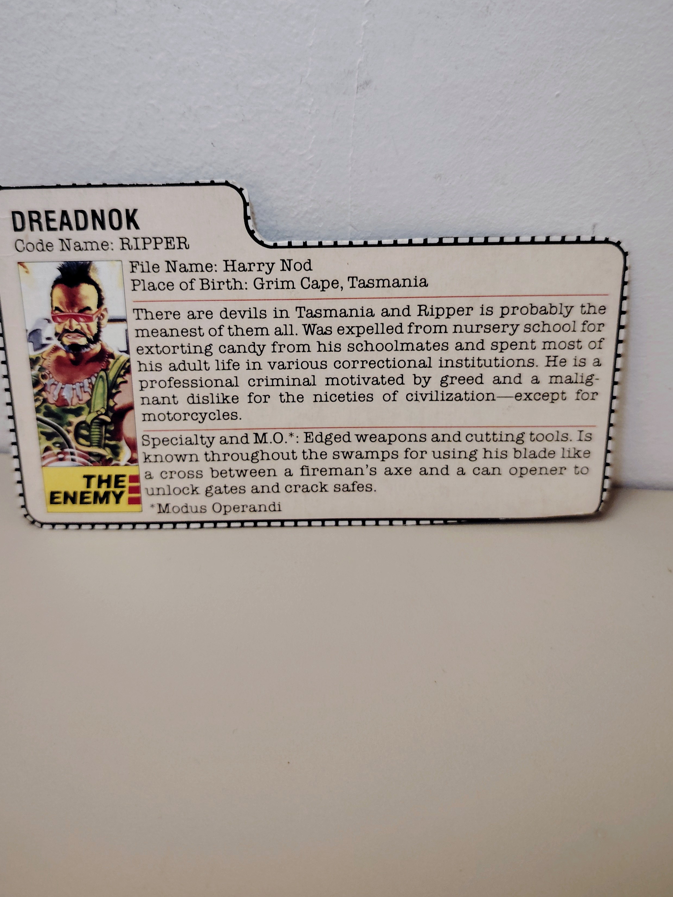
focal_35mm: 29
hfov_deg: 48.2
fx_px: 752
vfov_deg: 61.3
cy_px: 378
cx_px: 312
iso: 1250
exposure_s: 1/50
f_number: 1.75
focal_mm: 5.25
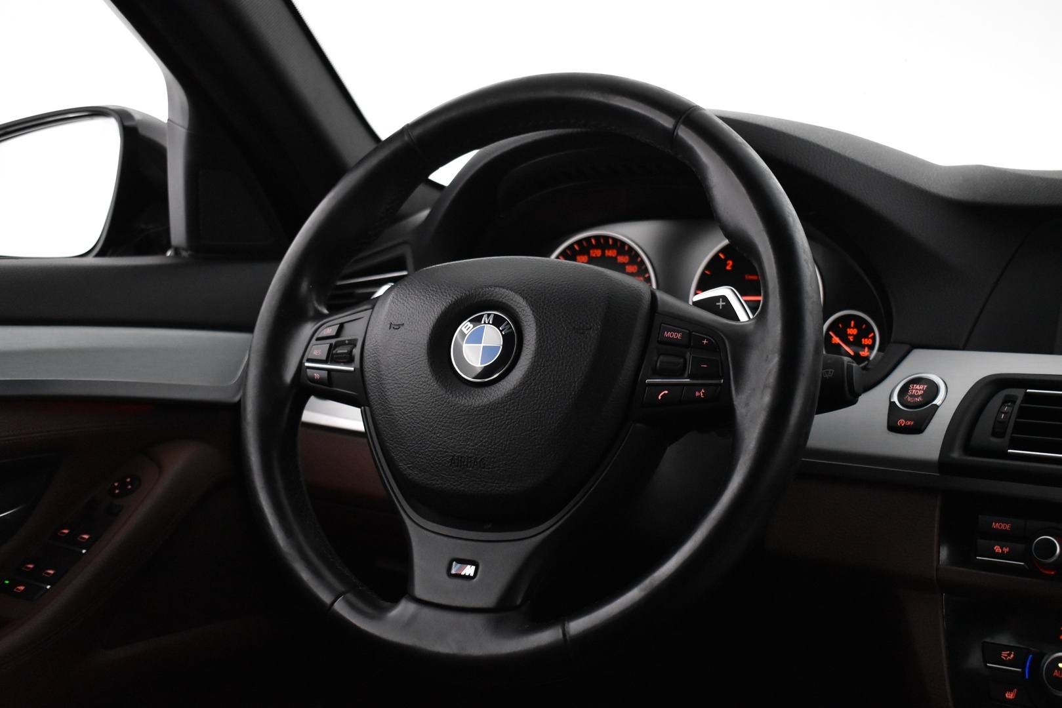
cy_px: 354
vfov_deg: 28.1
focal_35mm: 48
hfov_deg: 41.1
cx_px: 531
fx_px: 1416
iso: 3200
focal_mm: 32
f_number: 4.5
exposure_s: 1/50
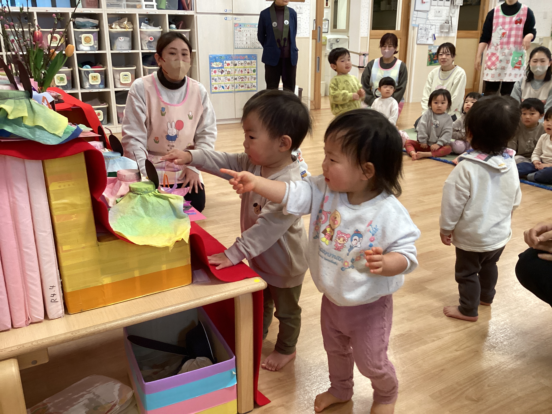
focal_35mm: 31
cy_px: 207
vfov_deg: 45.4
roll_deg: +0.3
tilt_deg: -19.9
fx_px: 494
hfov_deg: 58.4
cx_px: 276
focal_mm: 3.3
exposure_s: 1/60
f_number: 2.4
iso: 200
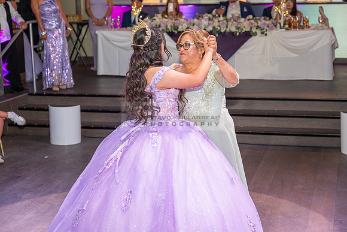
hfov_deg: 28.8
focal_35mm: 70
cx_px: 174
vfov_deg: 19.5
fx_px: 675
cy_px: 116
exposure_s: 1/125
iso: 1000
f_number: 3.5
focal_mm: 70
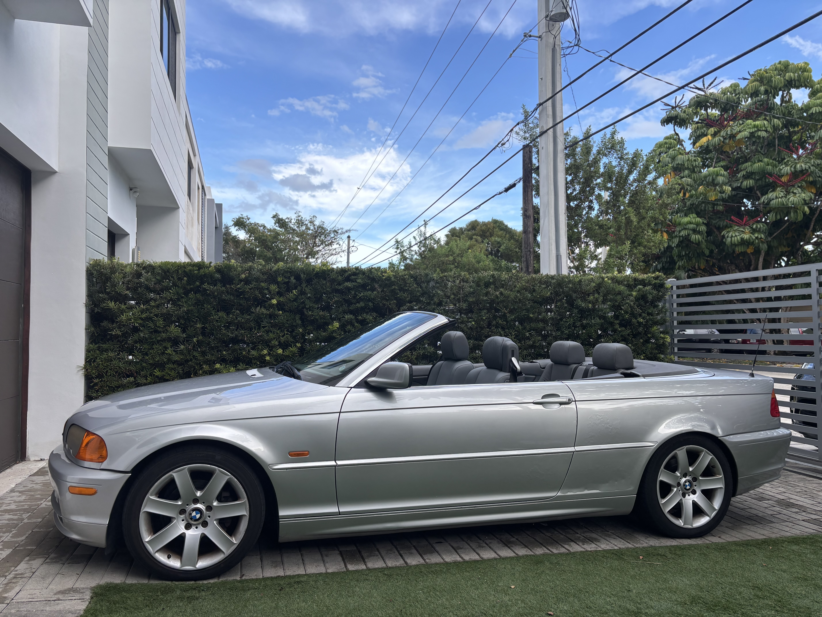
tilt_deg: +2.0
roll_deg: -0.7
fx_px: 617
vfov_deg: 53.1
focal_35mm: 26
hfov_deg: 67.3
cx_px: 411
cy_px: 308
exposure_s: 1/927
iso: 50
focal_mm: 5.96
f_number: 1.6
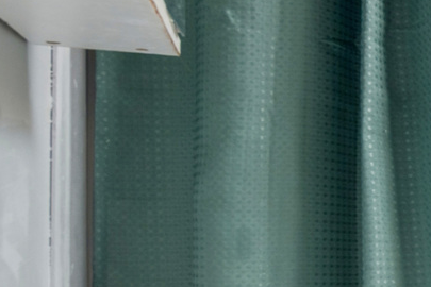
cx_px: 831
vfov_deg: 18.7
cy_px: 244
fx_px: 862
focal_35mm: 72
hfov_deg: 19.1
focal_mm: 12
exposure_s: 1/15
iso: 200
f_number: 8
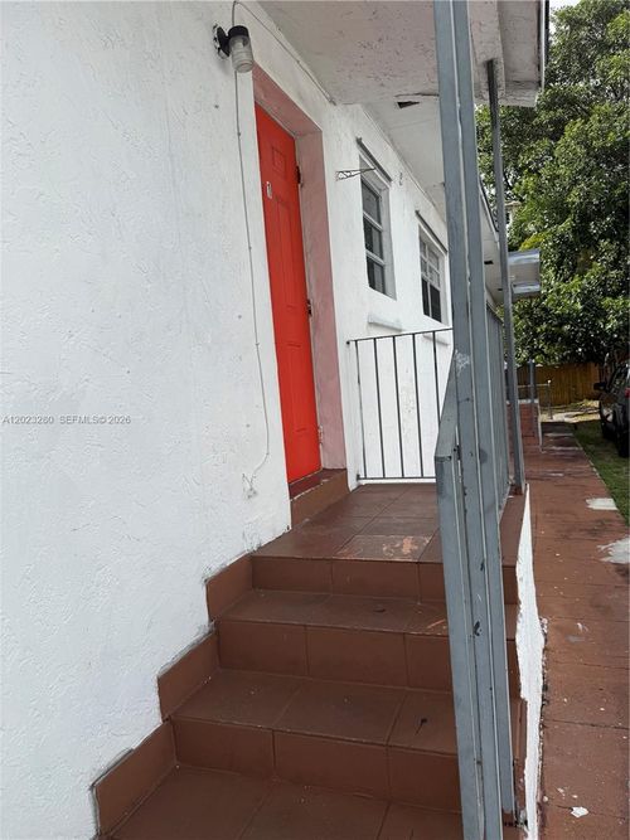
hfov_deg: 56.8
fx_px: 583
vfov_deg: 71.6
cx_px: 315
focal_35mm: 24
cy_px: 420
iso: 80
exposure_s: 1/4167
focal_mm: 6.76
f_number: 1.78
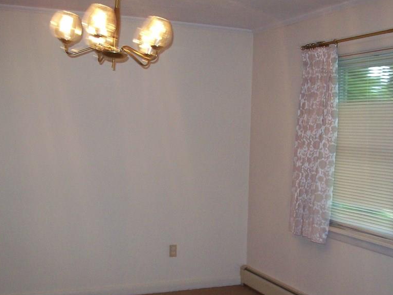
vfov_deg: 30.2
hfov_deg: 39.6
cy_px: 177
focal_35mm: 48
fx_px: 545
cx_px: 226
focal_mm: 6
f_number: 2.7
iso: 200
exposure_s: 1/64
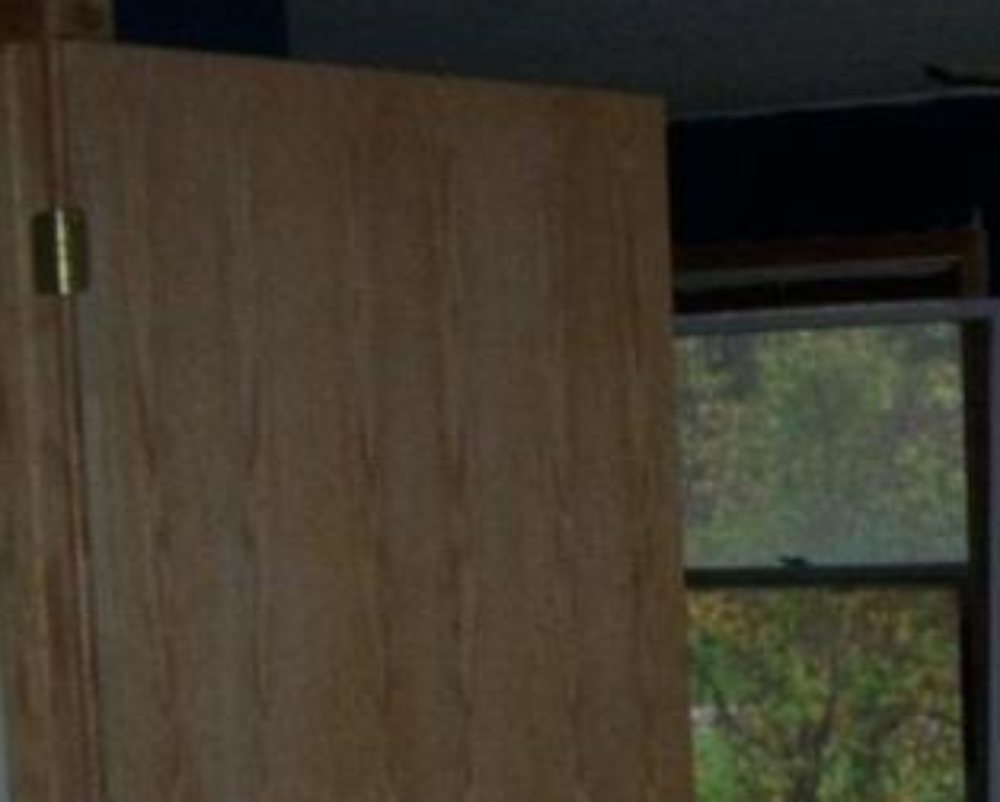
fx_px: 3496
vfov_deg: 12.8
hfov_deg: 15.2
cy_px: 946
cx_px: 1428
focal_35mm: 118
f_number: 2.8
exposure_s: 1/60
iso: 125
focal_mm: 7.8
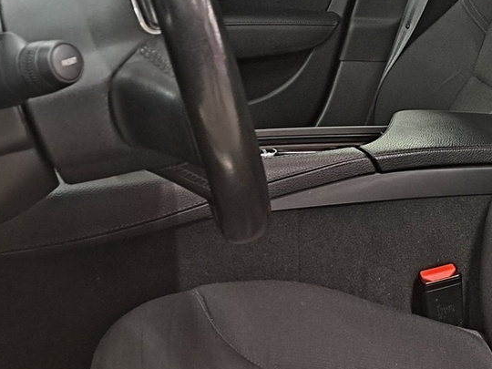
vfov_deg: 22.9
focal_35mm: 64
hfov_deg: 28.9
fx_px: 910
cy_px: 131
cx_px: 456
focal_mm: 5.23
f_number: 1.8
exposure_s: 1/20
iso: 800
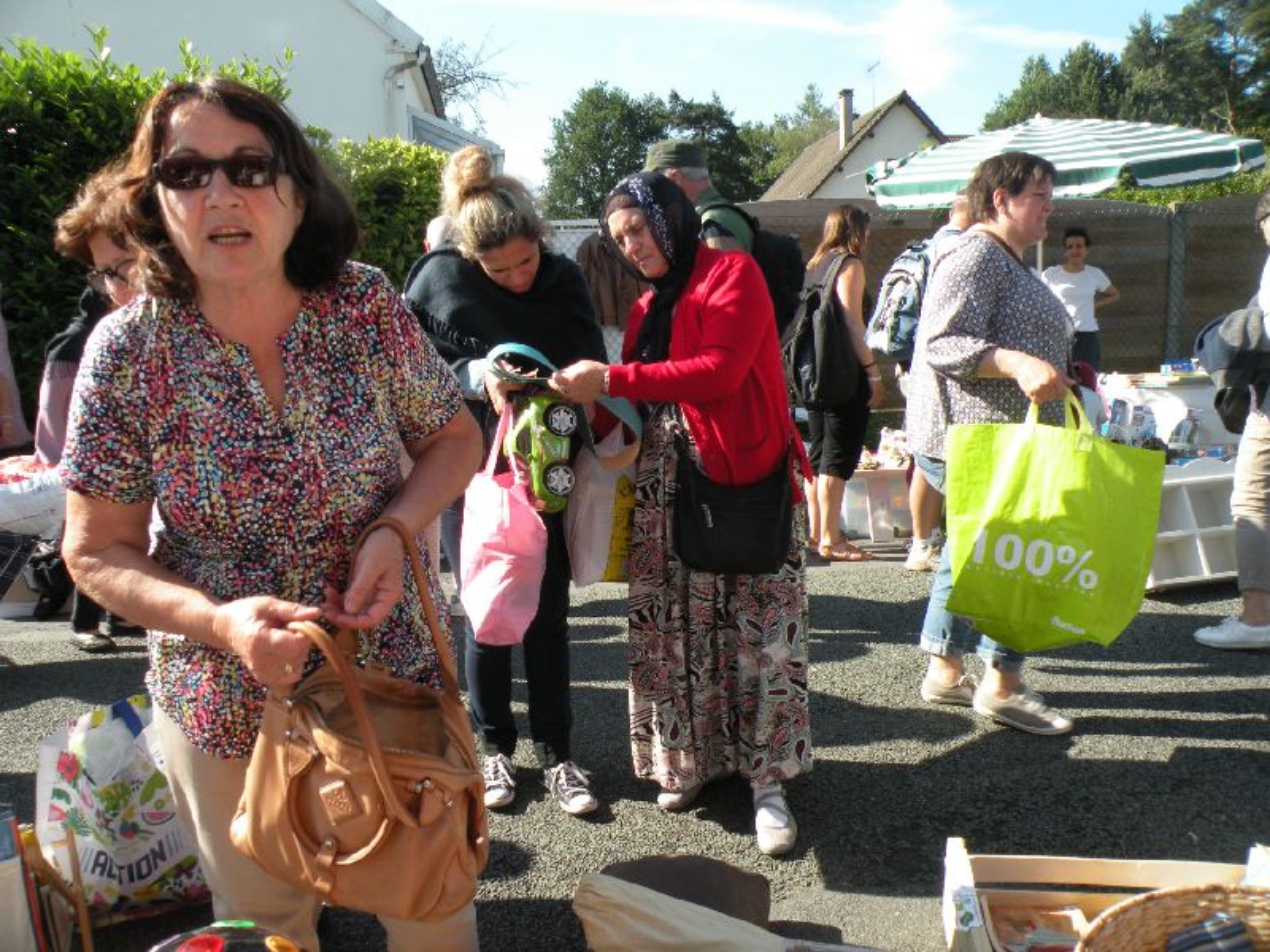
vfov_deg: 51.4
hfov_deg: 65.3
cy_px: 476
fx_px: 991
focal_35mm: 27
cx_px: 635
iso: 100
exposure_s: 1/250
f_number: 5
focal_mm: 4.7
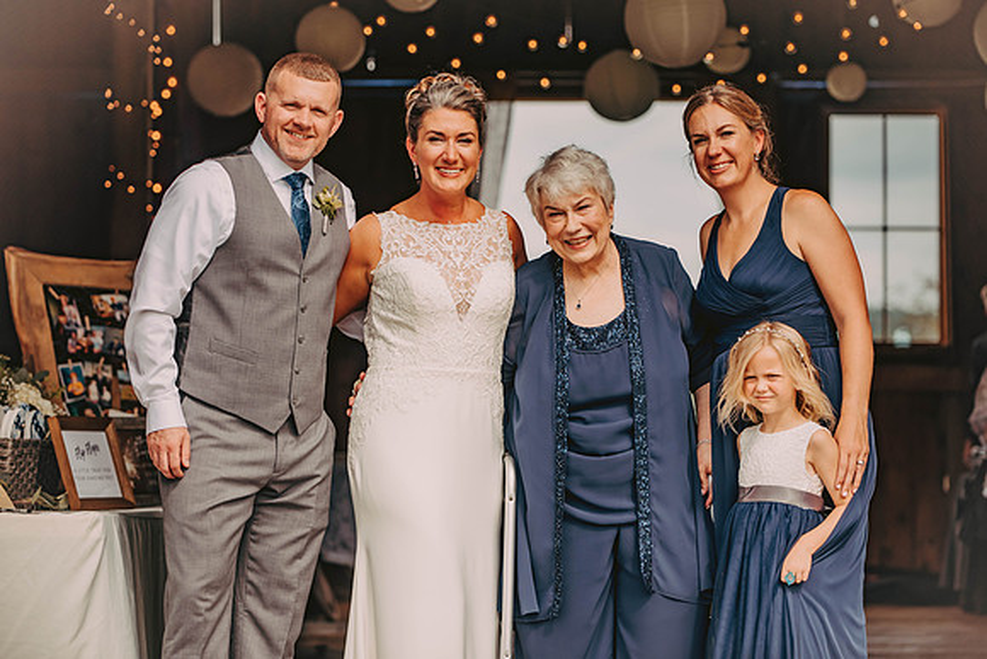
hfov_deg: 19.2
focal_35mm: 106
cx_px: 514
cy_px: 316
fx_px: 2912
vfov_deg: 12.9
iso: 200
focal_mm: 102
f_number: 2.8
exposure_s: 1/2500
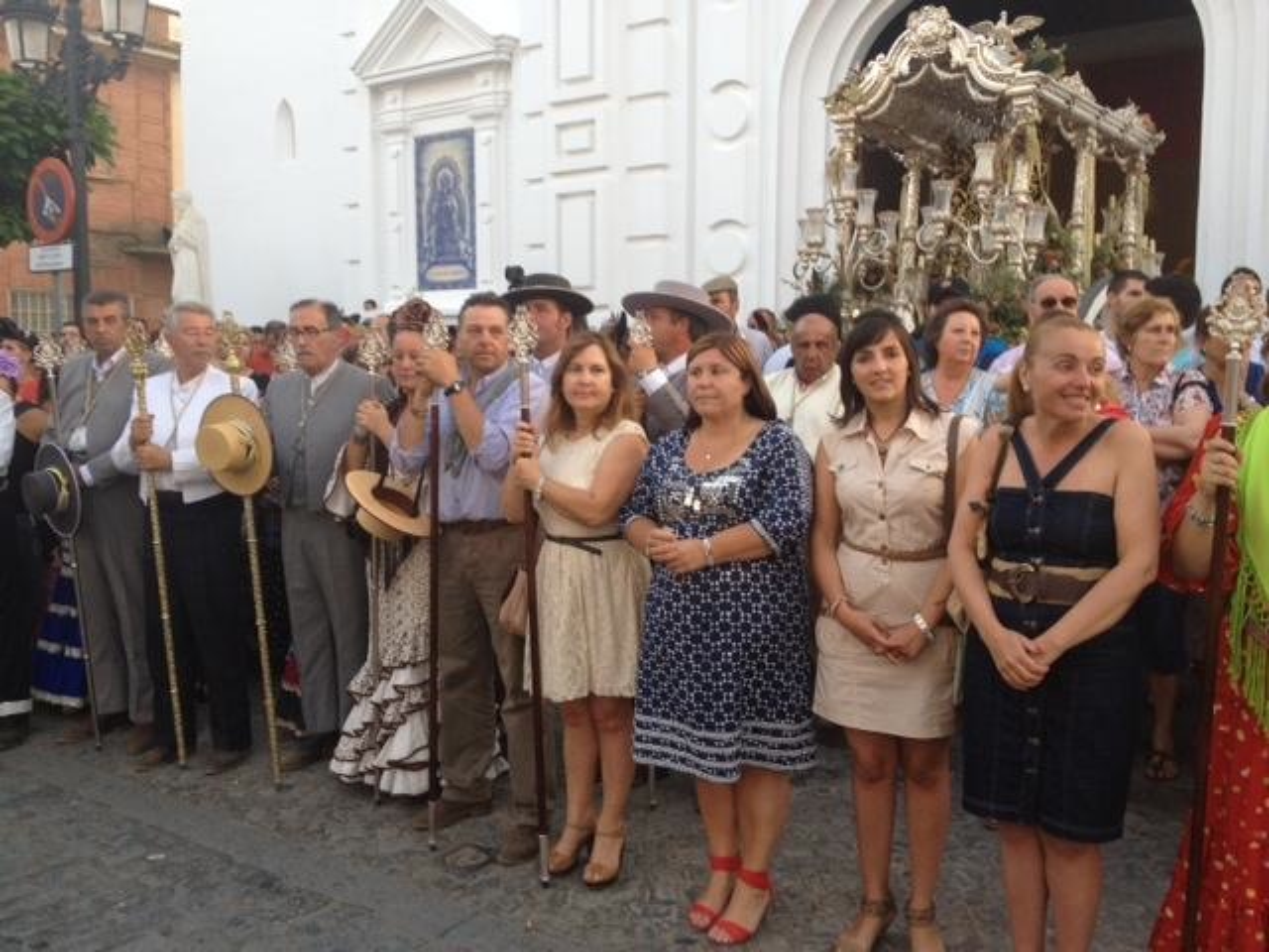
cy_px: 476
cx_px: 634
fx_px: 1283
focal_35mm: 35
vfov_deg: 40.7
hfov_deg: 52.6
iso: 80
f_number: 2.4
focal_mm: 4.28
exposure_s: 1/60
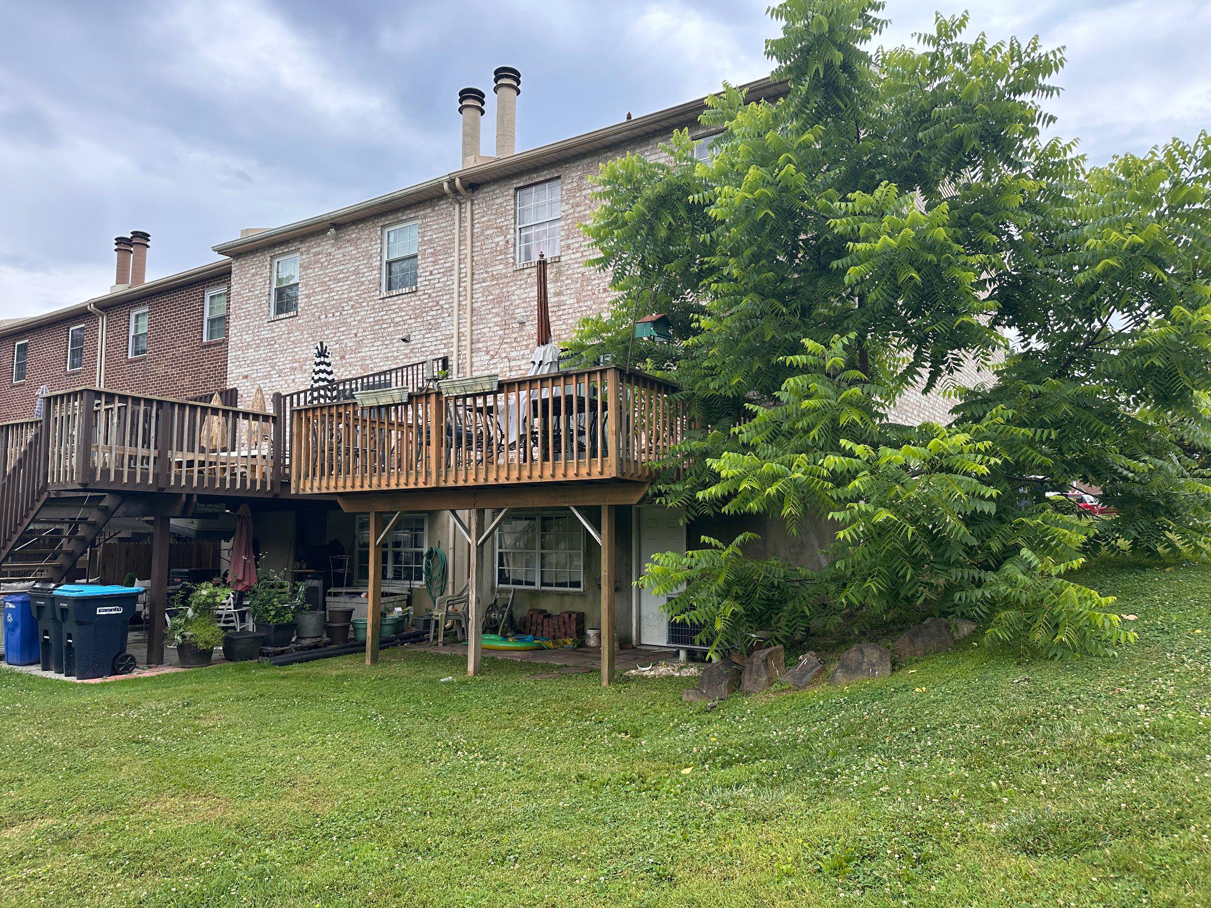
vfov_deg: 56.8
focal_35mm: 24
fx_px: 840
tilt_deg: +4.6
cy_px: 454
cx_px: 606
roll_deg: -0.4
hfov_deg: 71.6
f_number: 1.78
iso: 80
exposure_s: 1/829
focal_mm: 6.86
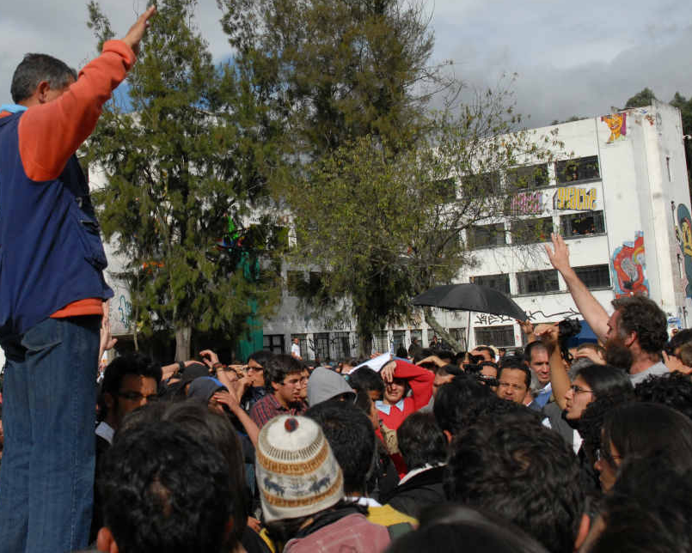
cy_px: 278
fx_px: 810
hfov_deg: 46.2
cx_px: 363
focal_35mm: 40
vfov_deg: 37.7
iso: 400
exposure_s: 1/4000
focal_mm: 23
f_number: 5
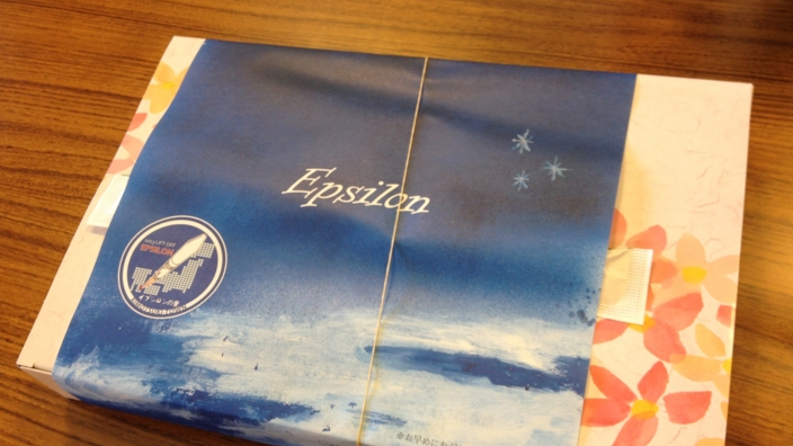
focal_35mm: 39
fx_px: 820
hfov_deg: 51.6
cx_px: 393
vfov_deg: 30.4
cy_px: 262
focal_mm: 4.28
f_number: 2.4
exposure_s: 1/40
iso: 64
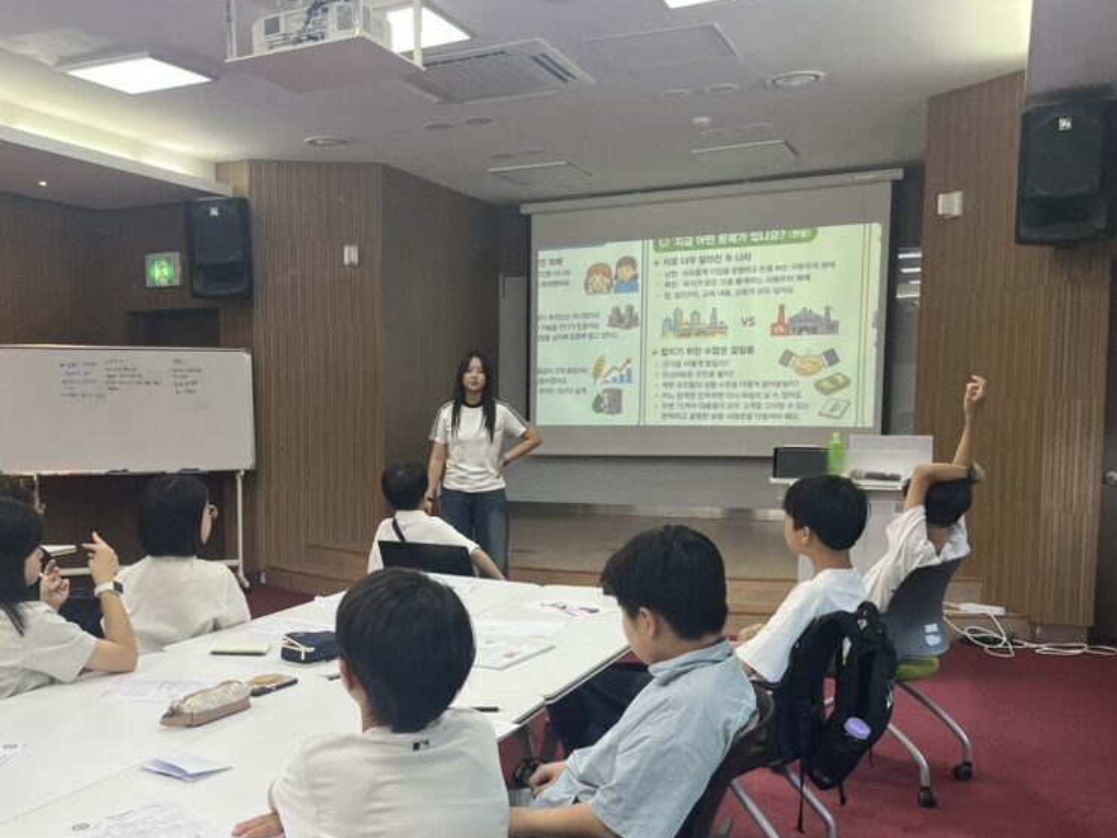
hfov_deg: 50.5
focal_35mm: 36
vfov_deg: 39.4
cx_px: 374
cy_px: 527
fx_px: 1162
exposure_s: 1/120
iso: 64
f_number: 1.6
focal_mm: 5.1
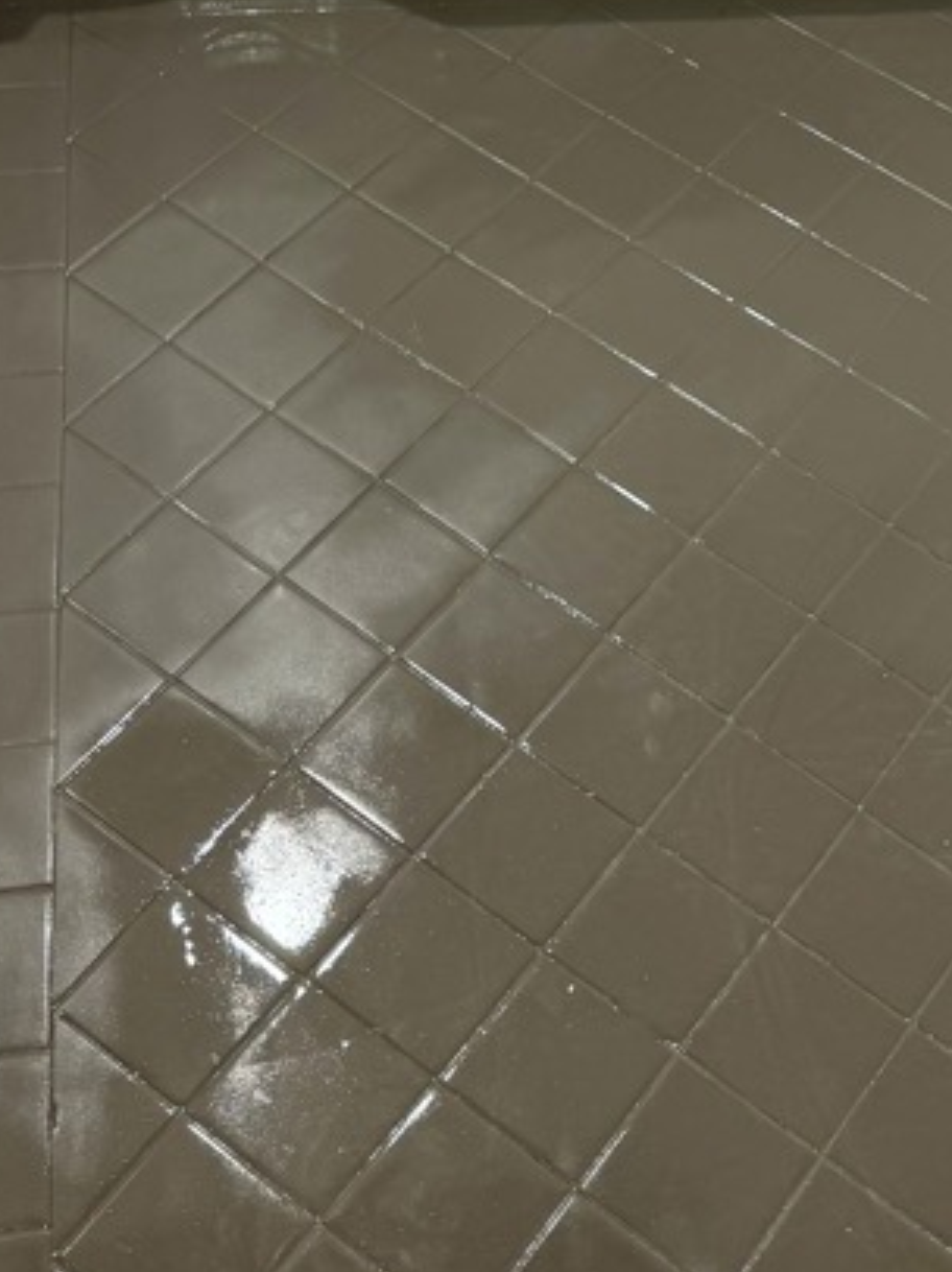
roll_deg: -7.4
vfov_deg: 25.2
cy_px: -172
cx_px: 711
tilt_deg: -37.4
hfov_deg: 20.5
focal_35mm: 71
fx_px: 2606
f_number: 1.78
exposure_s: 1/62
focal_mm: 6.76
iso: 50
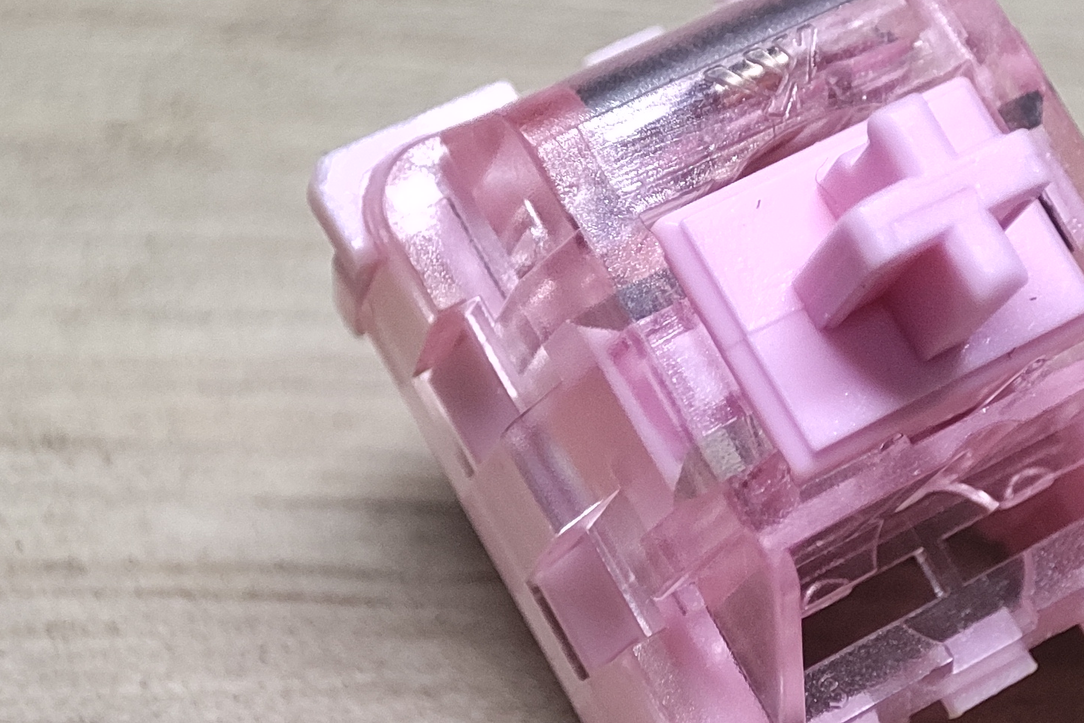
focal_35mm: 90
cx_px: 795
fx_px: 2710
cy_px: 363
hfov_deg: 22.4
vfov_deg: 15.2
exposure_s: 1/50
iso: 114
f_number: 2.4
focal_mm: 4.03
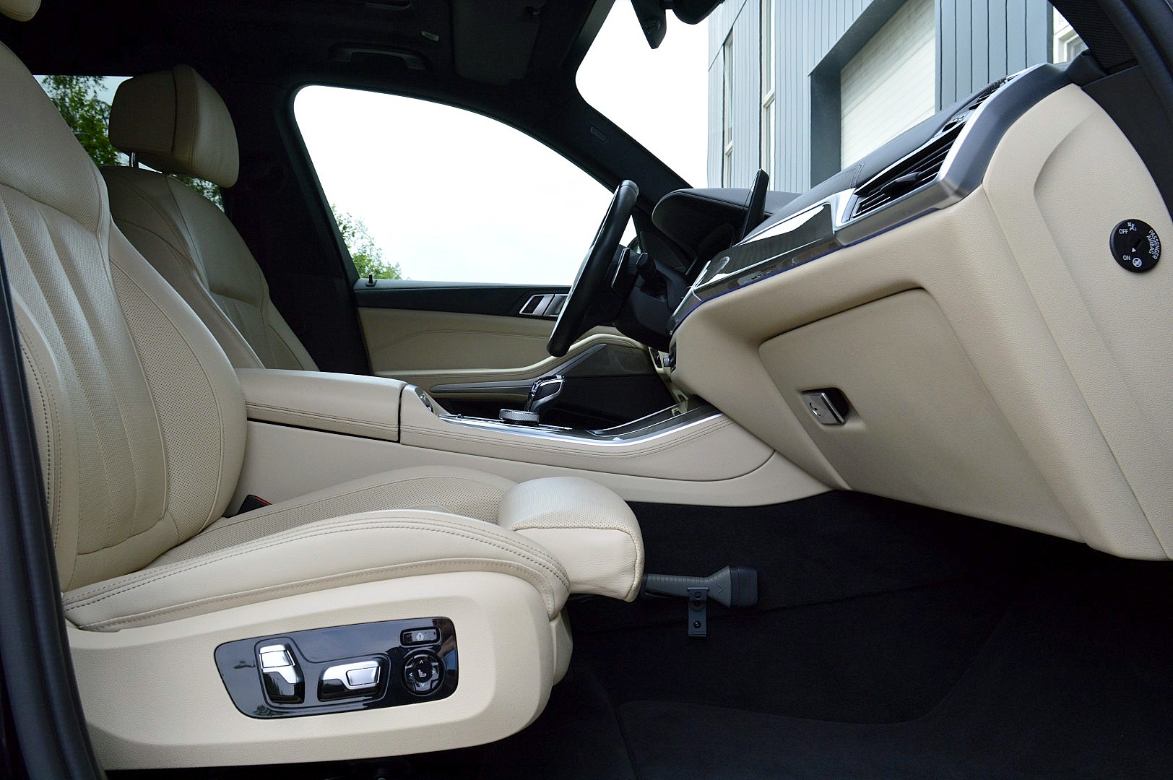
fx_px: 879
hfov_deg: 67.4
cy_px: 390
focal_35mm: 27
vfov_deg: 47.9
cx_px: 586
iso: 400
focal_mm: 18
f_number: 10
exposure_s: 1/250
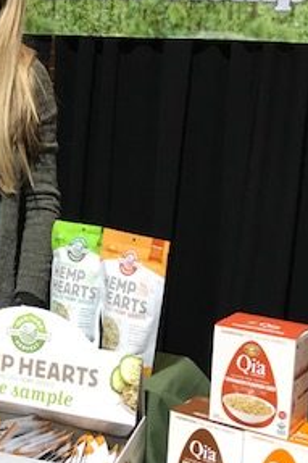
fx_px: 835
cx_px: 0
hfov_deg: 20.2
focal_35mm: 65
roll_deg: -2.0
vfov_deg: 31.0
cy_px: 250
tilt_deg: -8.6
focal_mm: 3.99
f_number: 1.8
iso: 25
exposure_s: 1/30
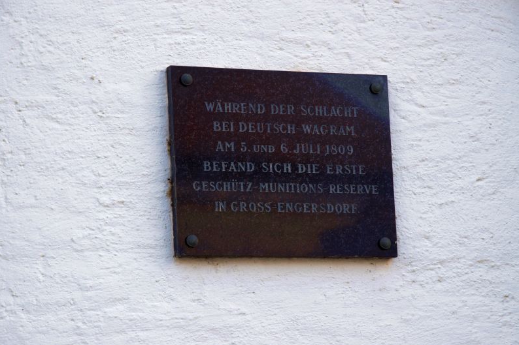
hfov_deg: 16.0
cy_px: 173
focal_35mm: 129
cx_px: 260
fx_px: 1852
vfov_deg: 10.7
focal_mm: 85
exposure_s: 1/250
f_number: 8
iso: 400
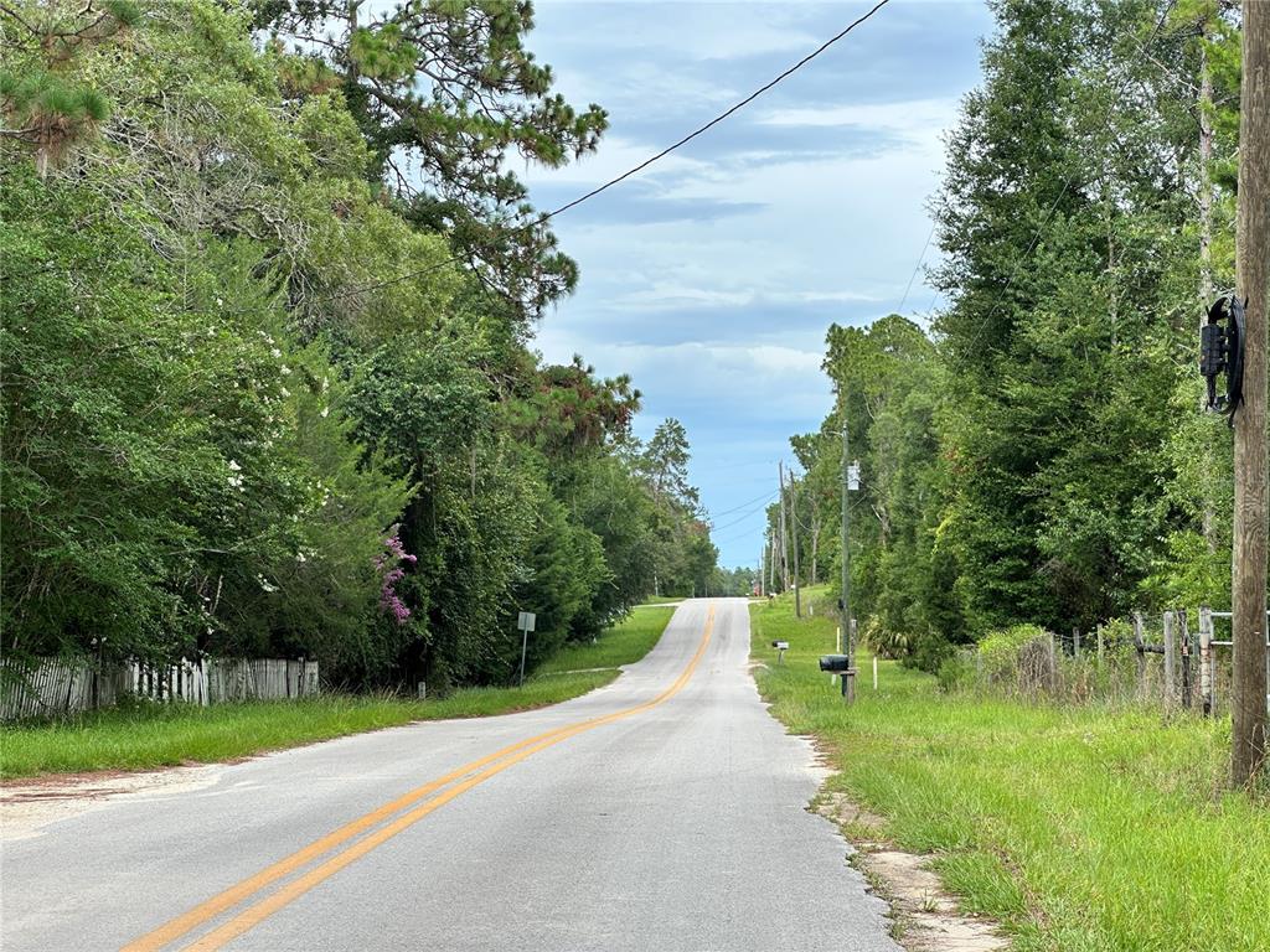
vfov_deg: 19.1
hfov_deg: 25.3
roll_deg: +1.0
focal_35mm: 77
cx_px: 635
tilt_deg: +2.5
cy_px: 476
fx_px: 2825
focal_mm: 9
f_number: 2.8
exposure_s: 1/132
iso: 32
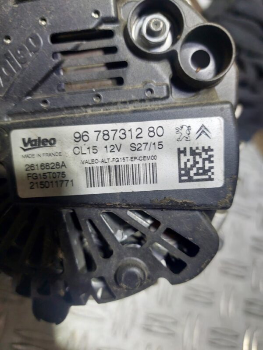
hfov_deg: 54.9
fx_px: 253
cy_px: 175
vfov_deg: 69.4
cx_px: 132
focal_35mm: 25
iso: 125
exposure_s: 1/50
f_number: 1.8
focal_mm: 5.23
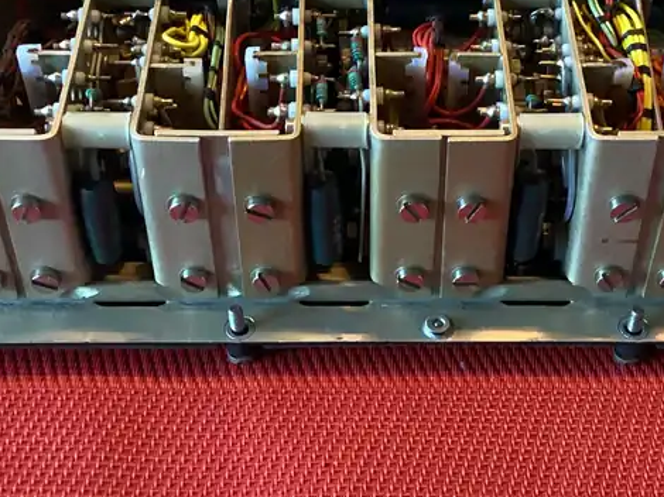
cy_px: 223
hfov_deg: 29.3
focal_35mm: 66
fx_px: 1265
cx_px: 401
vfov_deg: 22.2
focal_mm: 3.3
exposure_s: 1/60
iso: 400
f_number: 2.4
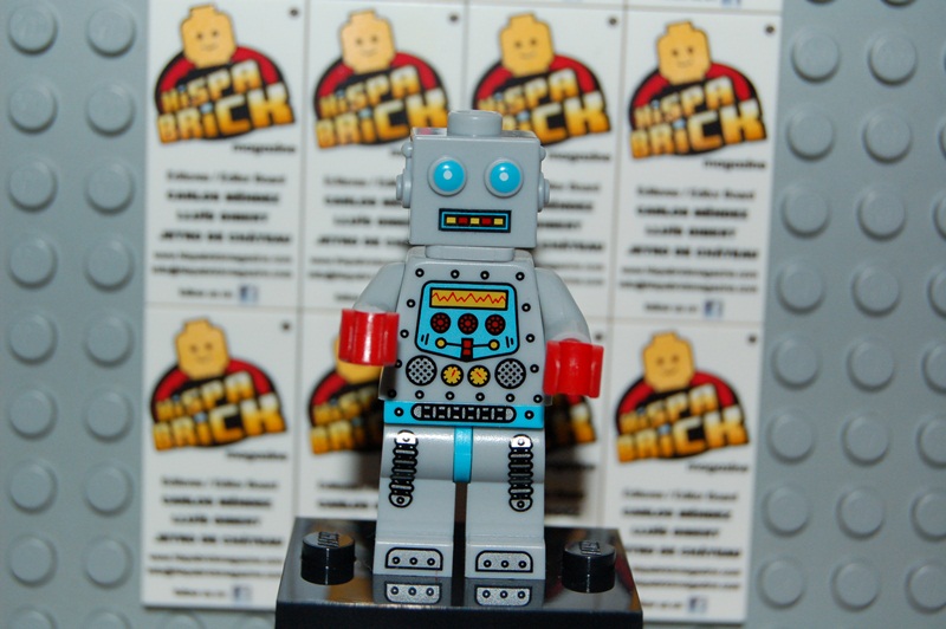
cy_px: 314
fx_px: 2166
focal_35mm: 82
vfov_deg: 16.5
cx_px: 473
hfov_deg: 24.6
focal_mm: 55
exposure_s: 1/60
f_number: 5.6
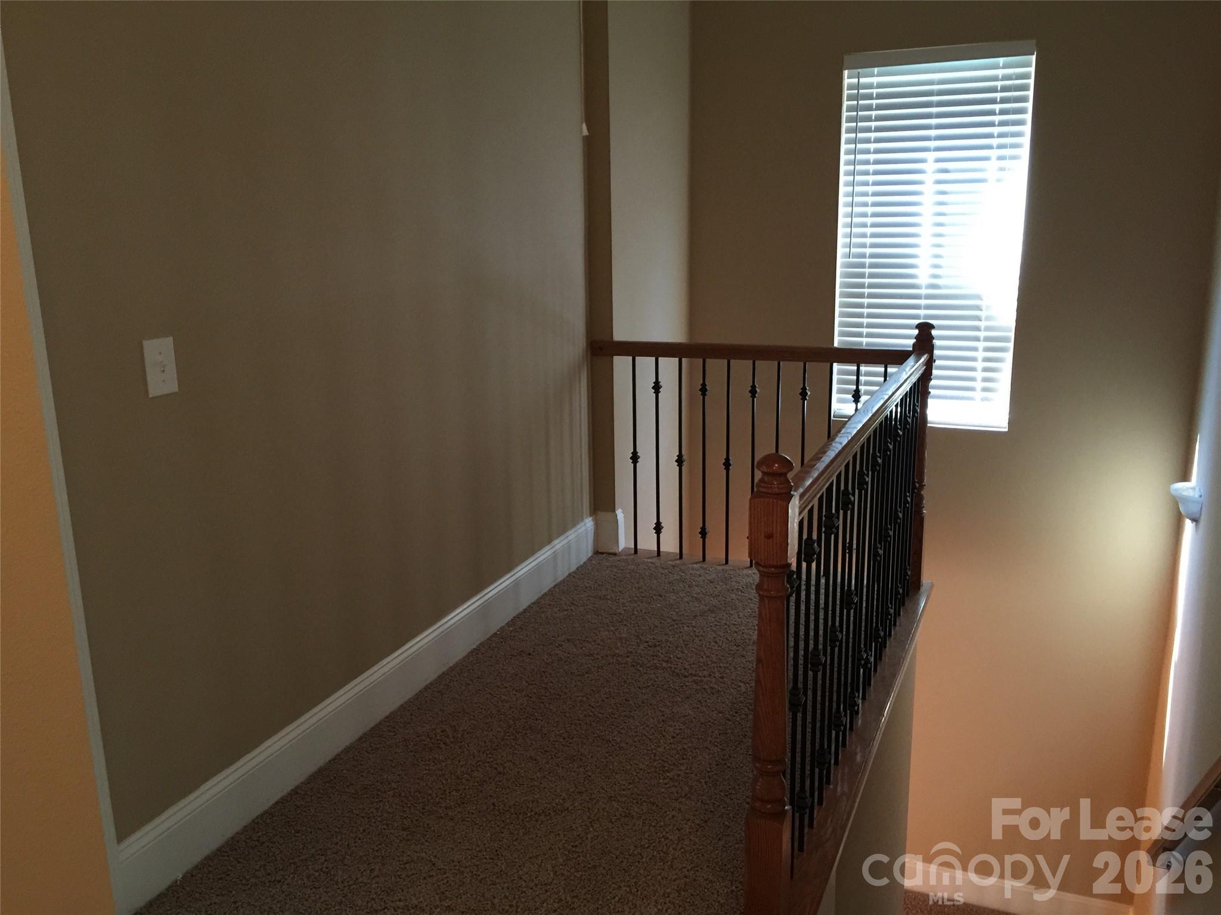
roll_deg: +0.0
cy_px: 458
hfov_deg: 61.7
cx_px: 610
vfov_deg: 48.2
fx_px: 1023
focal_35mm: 29
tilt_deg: -12.7
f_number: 2.2
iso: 125
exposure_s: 1/15
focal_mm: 4.15
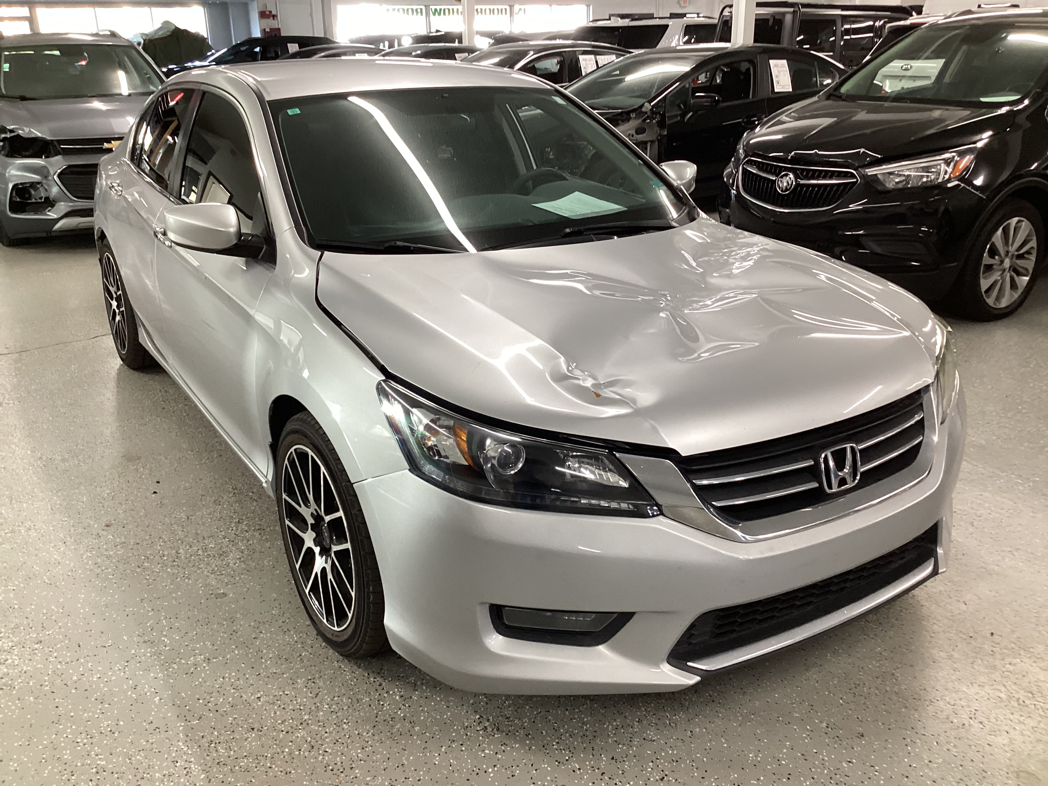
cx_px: 524
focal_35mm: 31
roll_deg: +0.4
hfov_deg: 58.4
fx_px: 939
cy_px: 393
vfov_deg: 45.4
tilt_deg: -22.5
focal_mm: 3.3
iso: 125
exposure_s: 1/50
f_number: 2.4
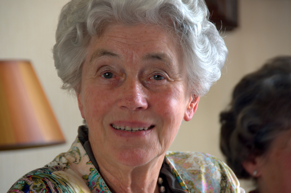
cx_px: 146
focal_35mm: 300
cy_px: 96
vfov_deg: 4.6
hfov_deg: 6.9
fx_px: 2423
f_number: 5.6
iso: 200
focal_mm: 200
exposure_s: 1/10
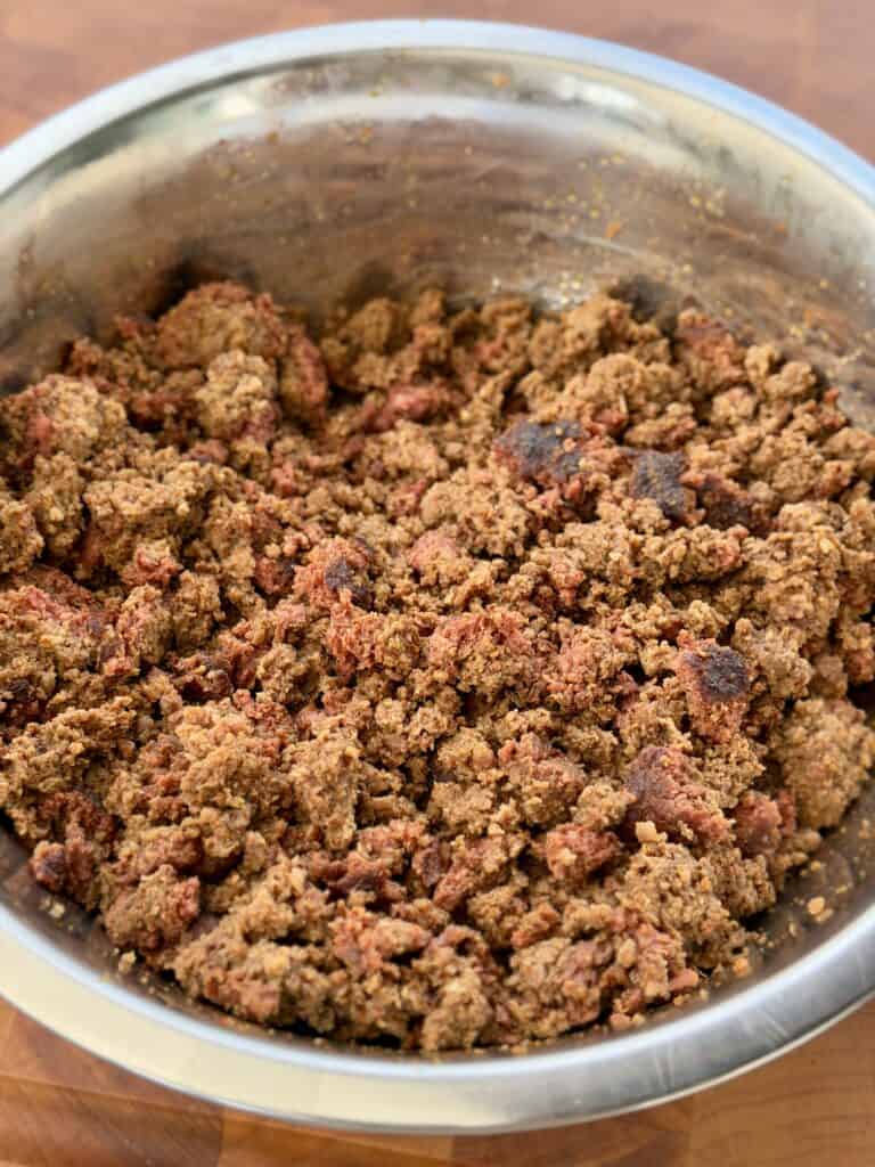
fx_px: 1618
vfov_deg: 39.7
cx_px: 438
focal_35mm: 48
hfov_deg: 30.3
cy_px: 584
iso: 100
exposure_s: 1/534
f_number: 1.78
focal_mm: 6.76
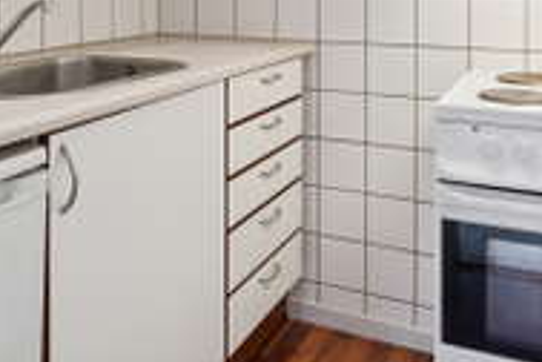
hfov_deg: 48.5
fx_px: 602
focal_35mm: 40
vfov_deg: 30.6
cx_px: 275
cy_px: -14
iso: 200
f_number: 8
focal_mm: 12
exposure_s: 1/6
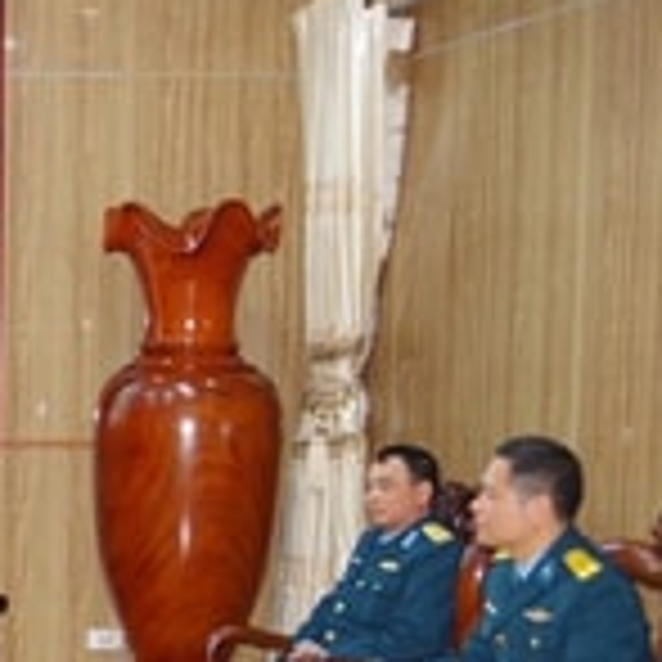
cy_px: 554
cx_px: -450
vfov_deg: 17.7
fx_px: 2099
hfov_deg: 15.8
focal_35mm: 97
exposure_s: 1/90
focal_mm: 21
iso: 800
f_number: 5
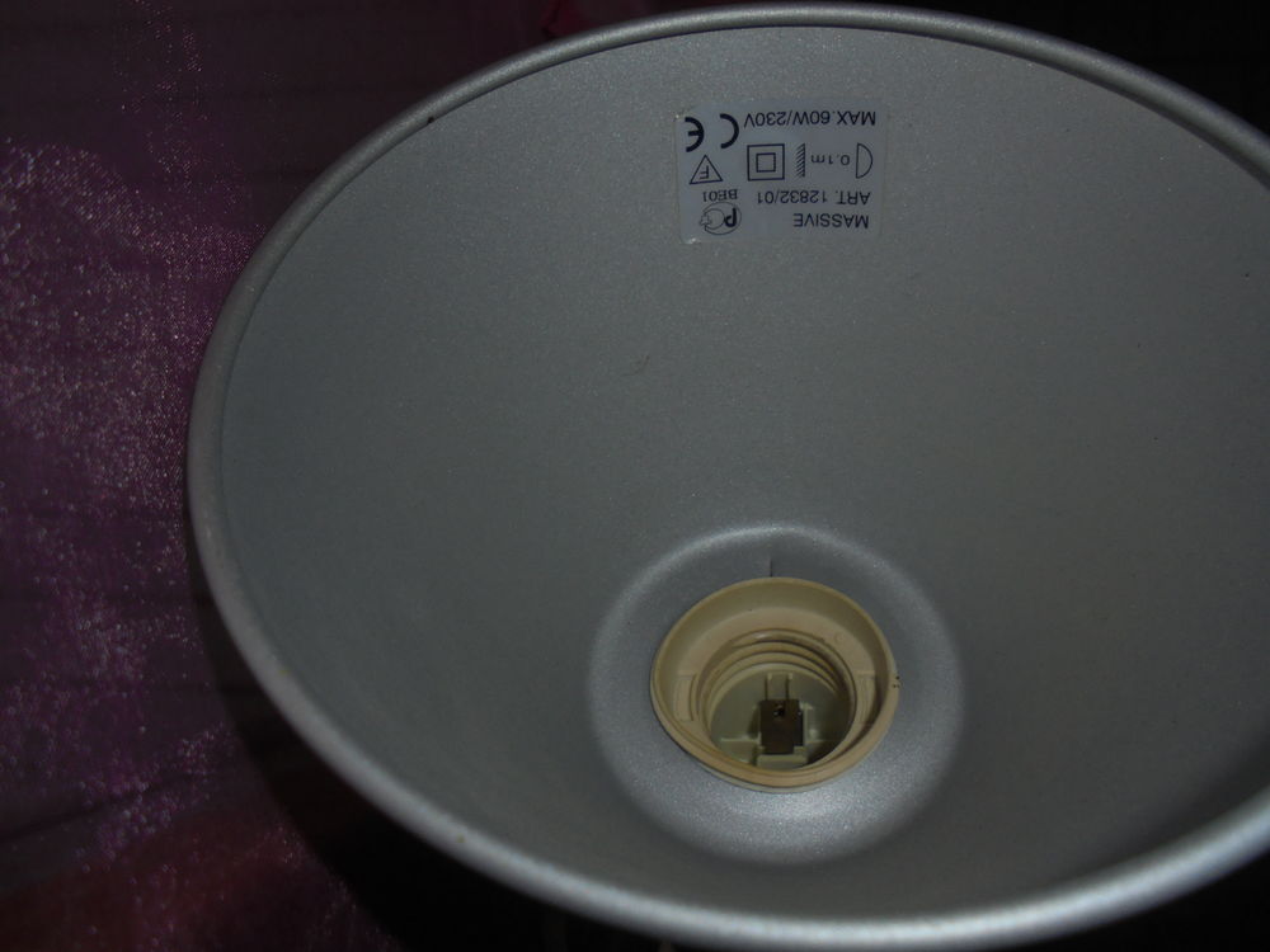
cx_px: 635
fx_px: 1064
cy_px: 476
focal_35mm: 29
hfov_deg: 61.7
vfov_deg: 48.2
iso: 400
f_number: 11.8
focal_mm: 5.3
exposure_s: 1/40
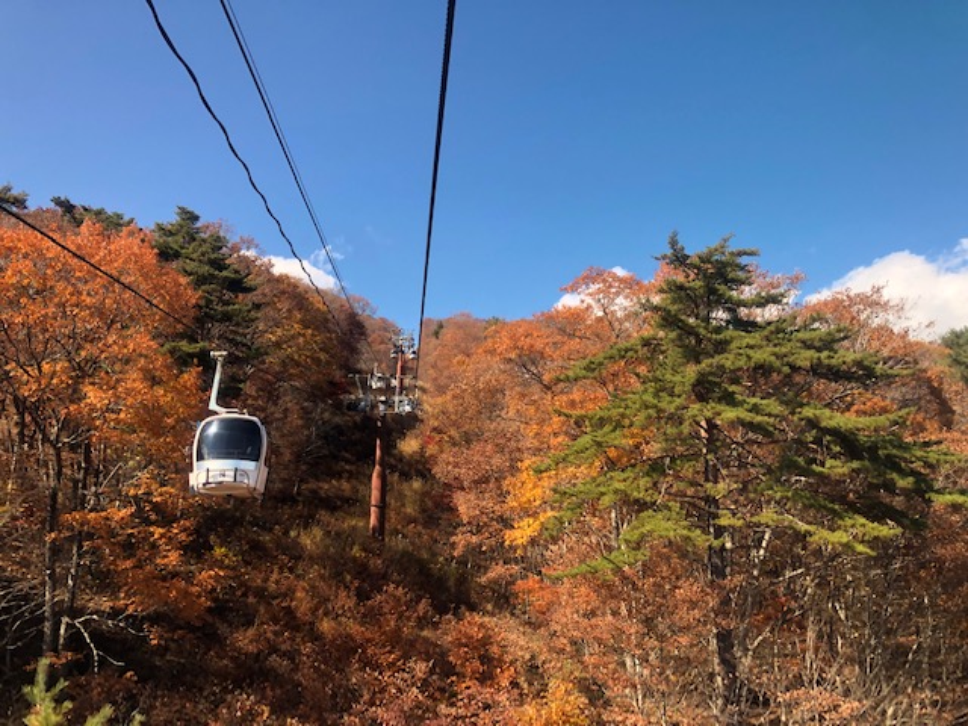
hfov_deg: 63.4
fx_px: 783
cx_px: 484
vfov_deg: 49.7
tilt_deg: +17.2
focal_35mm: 28
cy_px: 363
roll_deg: +1.0
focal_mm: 4
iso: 20
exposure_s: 1/155
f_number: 1.8
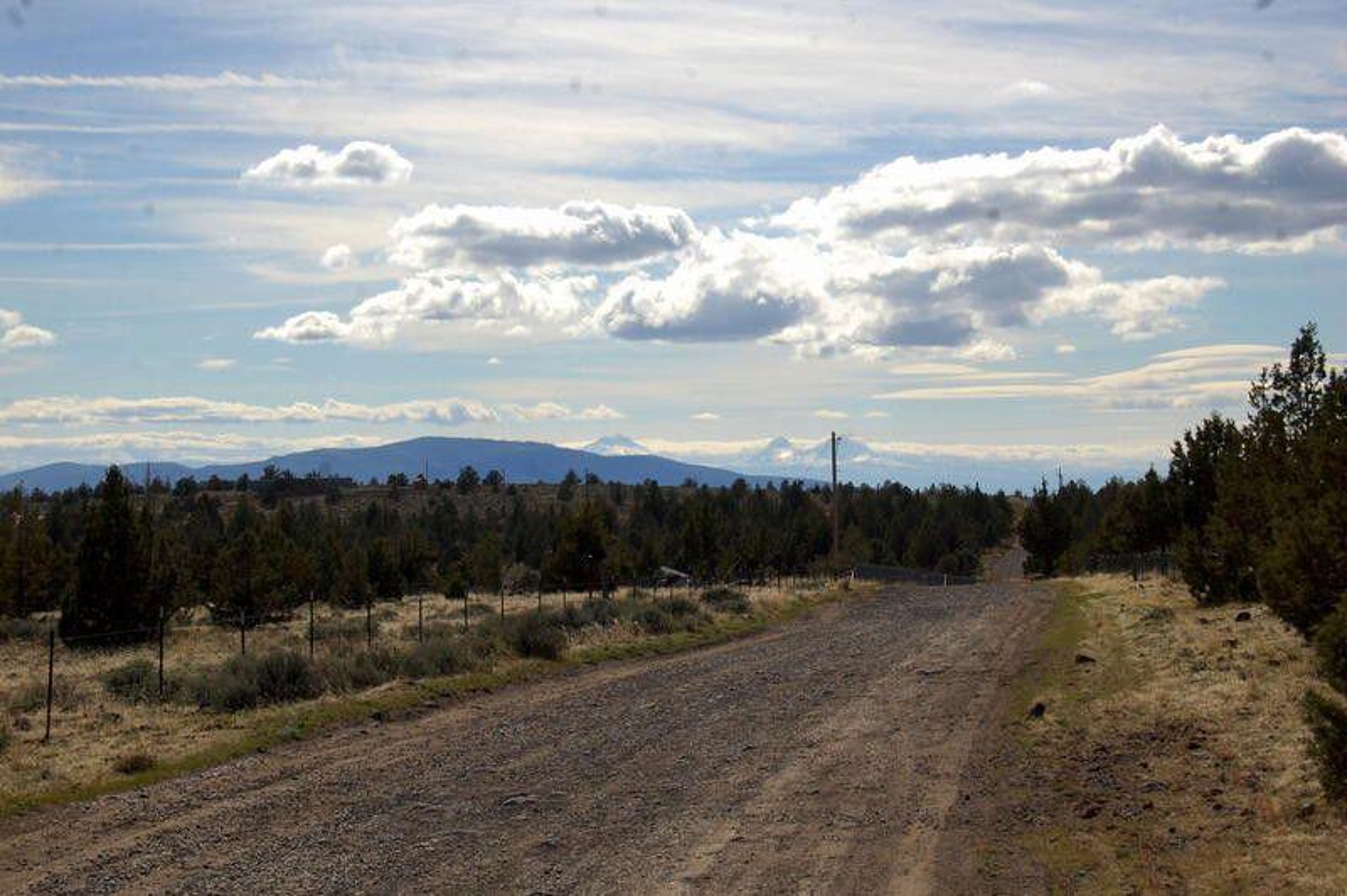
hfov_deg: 29.9
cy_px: 448
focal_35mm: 68
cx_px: 674
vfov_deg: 20.1
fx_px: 2523
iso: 200
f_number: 10
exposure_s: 1/500
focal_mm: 45
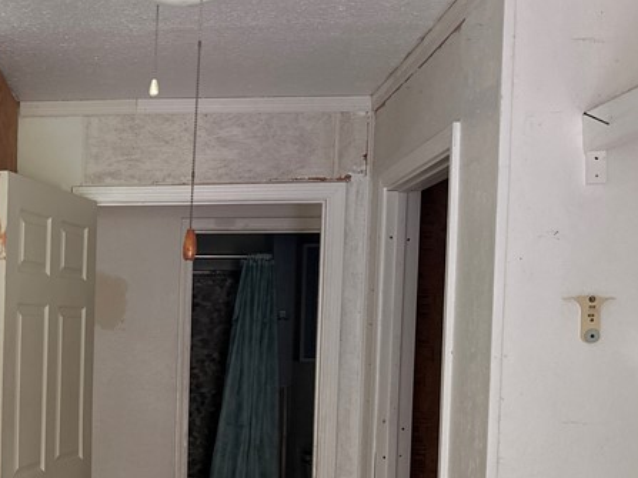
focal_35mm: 55
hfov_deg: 31.6
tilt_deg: -0.9
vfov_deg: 26.2
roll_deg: -2.0
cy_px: 364
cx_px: -34
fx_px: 1013
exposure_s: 1/71
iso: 250
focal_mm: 6.86
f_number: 1.78
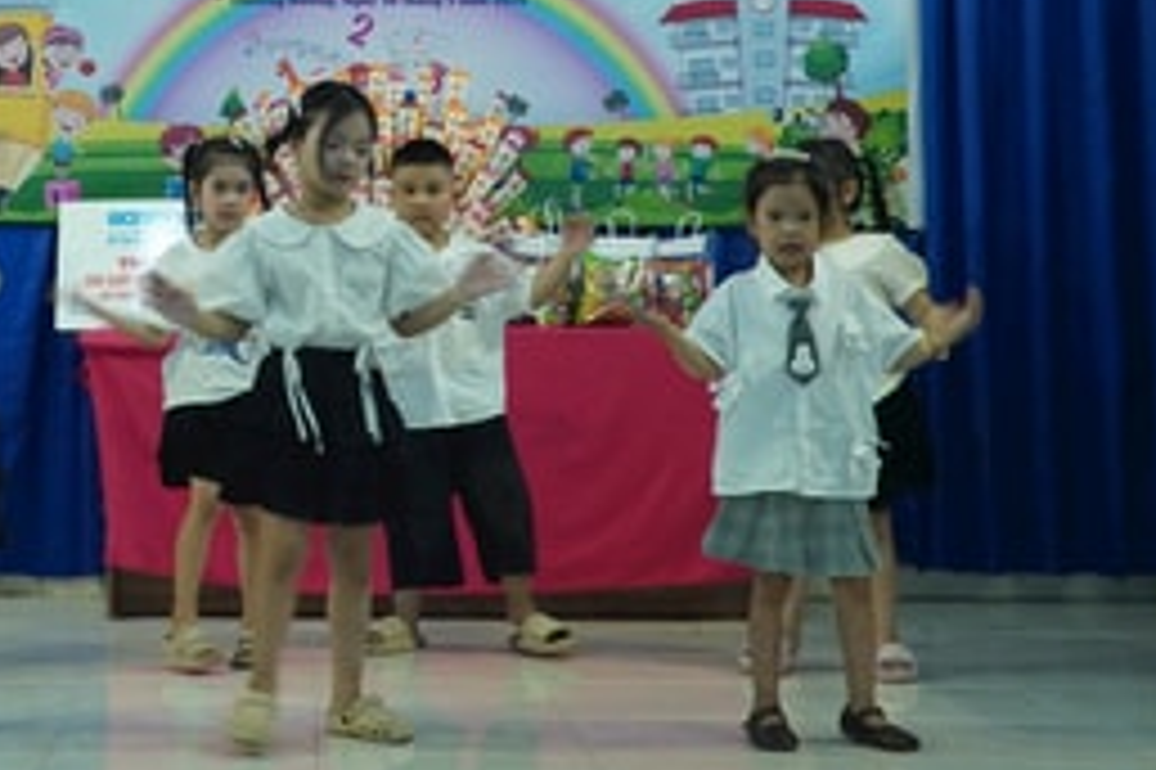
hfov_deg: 30.5
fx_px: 2022
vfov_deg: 21.0
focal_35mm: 63
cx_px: 117
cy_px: 54
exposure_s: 1/50
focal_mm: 20
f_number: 5.6
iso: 800
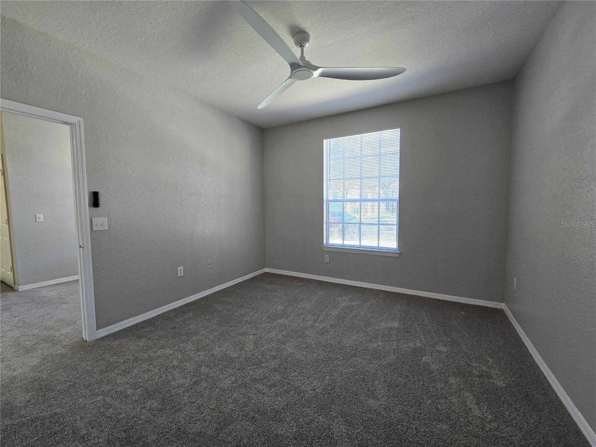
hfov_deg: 106.2
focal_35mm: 13
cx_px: 298
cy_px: 224
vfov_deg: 89.9
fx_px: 224
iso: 100
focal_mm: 2.2
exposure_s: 1/60
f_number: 2.2
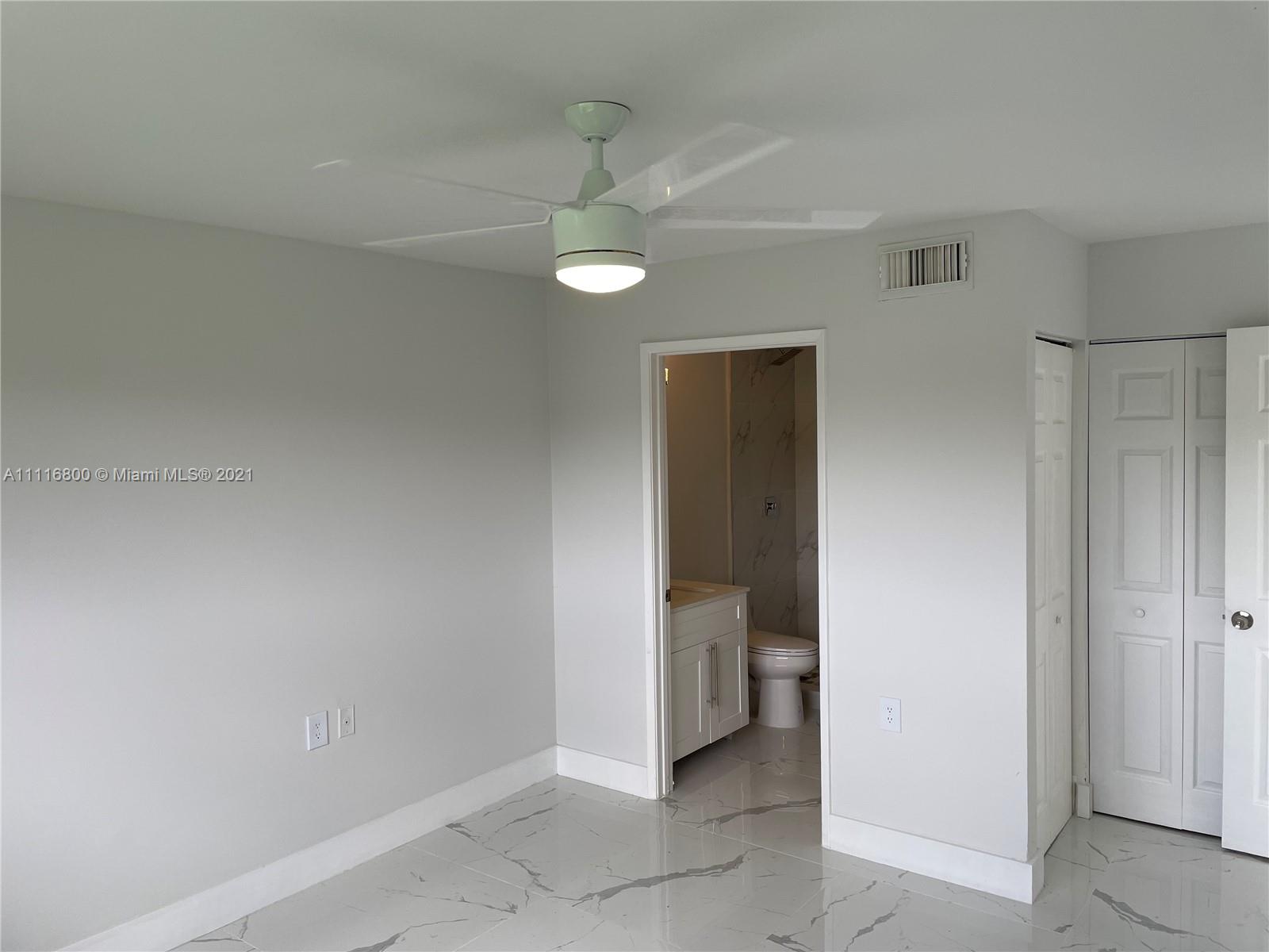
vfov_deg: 53.1
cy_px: 476
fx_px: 953
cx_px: 634
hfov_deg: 67.3
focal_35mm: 26
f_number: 1.6
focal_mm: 4.2
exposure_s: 1/172
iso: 32
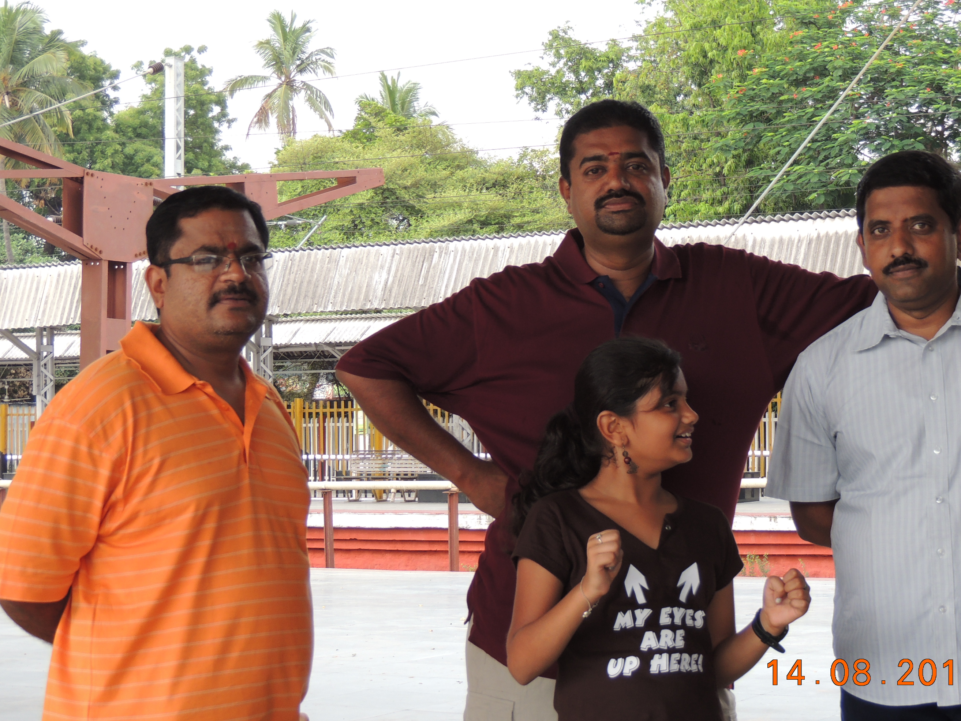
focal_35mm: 87
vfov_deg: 17.0
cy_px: 317
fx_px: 2415
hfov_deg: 22.5
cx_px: 570
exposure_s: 1/125
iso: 100
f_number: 3.9
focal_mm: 12.4
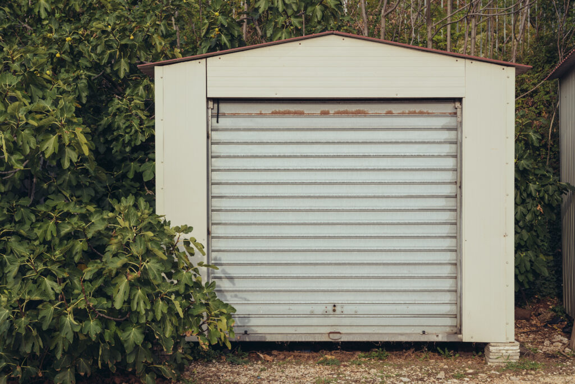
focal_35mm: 60
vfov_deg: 22.7
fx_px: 959
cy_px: 192
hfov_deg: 33.4
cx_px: 288
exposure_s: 1/250
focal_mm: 60
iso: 100
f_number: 7.1
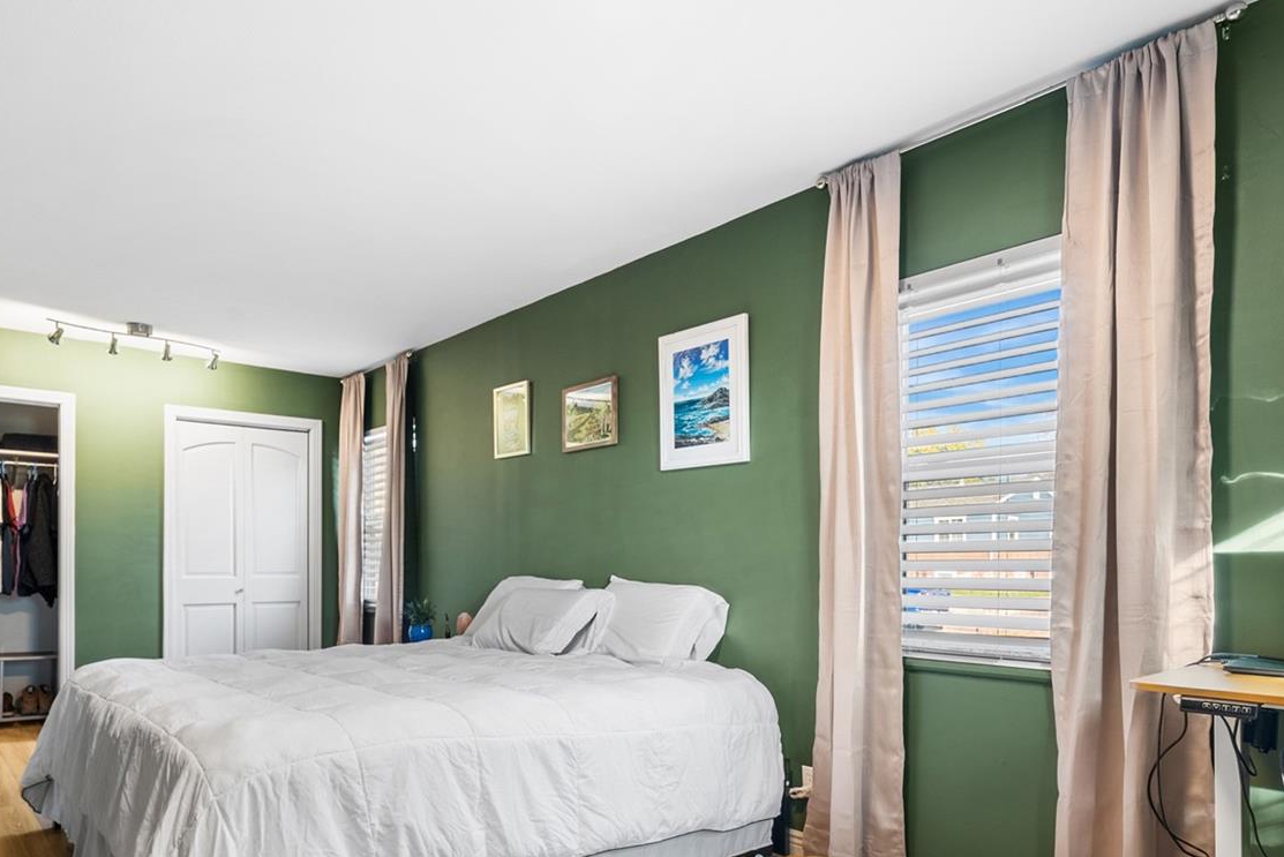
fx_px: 821
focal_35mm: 23
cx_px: 558
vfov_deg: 54.1
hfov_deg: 75.7
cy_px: 570
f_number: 11
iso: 160
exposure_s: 5
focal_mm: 16
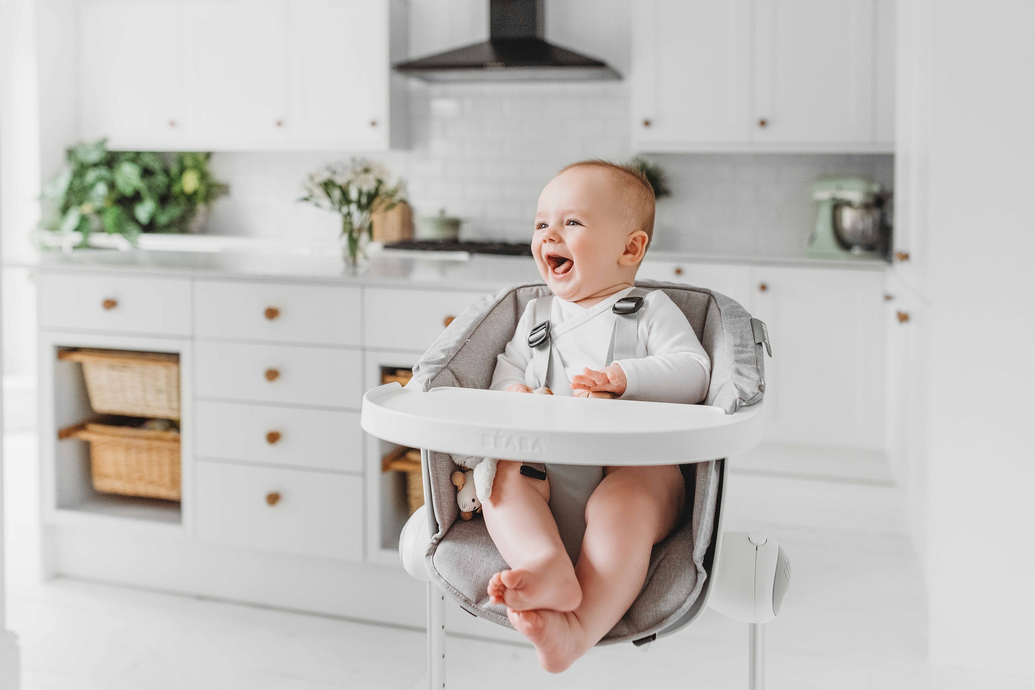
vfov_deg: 37.9
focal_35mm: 35
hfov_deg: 54.4
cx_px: 518
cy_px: 345
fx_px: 1006
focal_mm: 35
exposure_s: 1/320
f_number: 3.2
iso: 2000
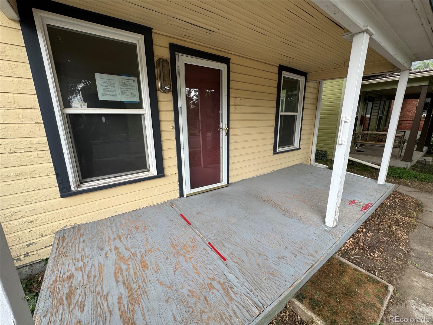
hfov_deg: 102.1
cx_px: 216
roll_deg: +1.2
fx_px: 175
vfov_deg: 85.7
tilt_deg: -12.2
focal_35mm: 14
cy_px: 162
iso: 40
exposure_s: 1/161
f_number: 2.2
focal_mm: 2.22
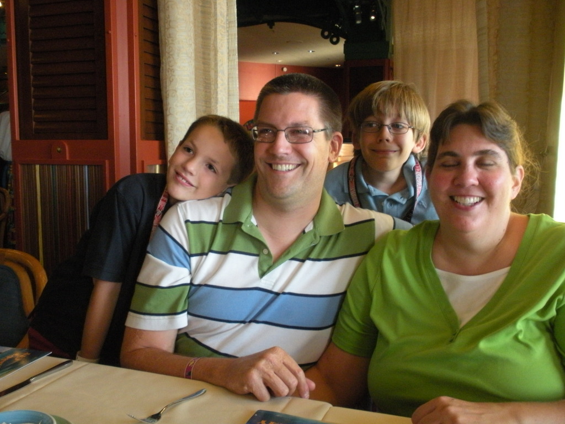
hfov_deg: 51.4
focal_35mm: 36
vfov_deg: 39.7
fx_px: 588
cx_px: 282
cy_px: 212
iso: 400
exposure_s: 1/38.6
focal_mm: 6.3
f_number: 3.5
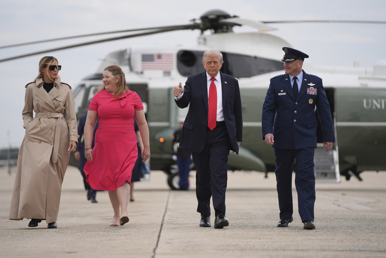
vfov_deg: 7.2
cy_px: 129
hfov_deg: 10.7
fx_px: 2059
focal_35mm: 192
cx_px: 193
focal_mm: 192
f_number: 2.8
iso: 400
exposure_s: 1/4000
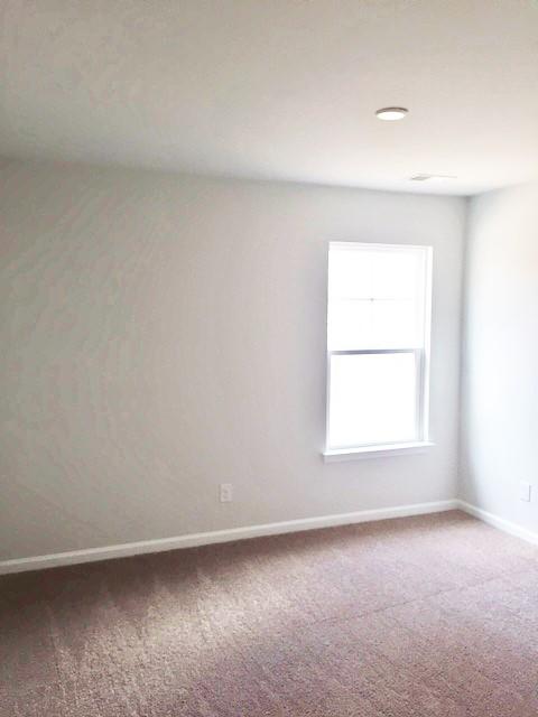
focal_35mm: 29
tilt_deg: -3.9
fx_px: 601
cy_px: 358
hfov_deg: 48.2
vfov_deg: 61.7
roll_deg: -0.7
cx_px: 269
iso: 40
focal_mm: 4.15
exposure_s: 1/30
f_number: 2.2
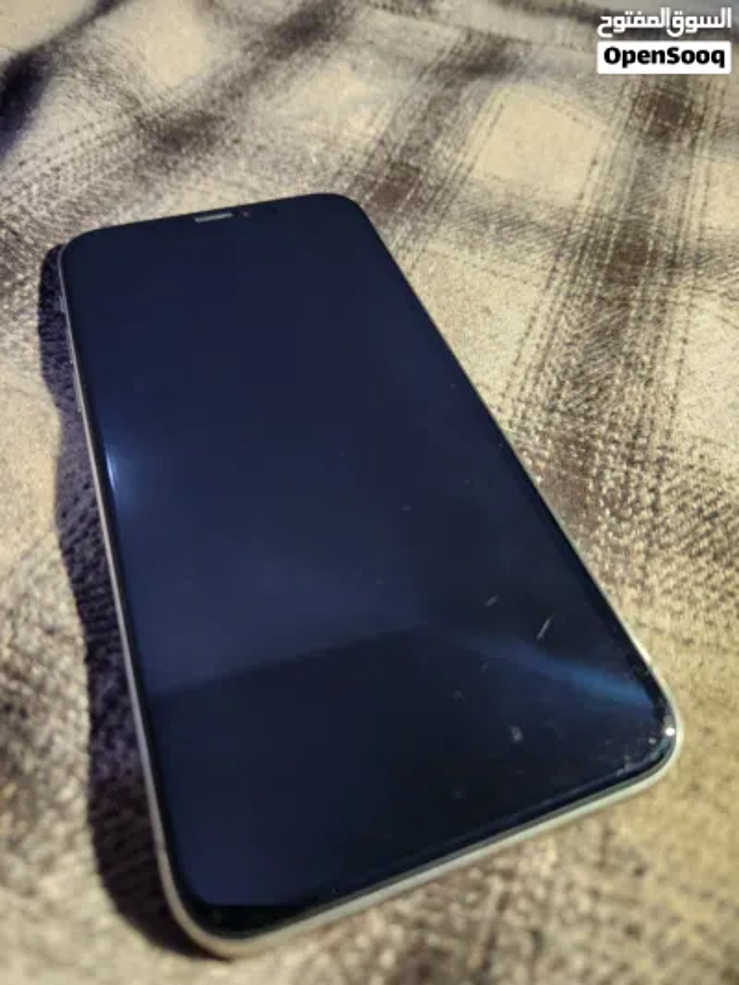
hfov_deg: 58.9
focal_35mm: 23
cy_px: 492
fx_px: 654
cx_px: 370
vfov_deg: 73.9
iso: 500
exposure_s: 1/33
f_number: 1.8
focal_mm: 5.4
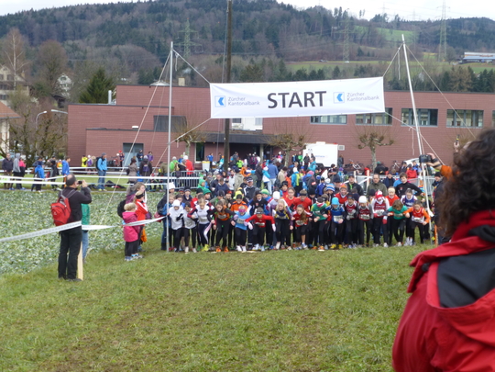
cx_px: 248
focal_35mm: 109
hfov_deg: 18.0
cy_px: 186
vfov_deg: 13.6
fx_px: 1559
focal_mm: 19.4
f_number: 5.3
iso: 100
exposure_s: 1/100
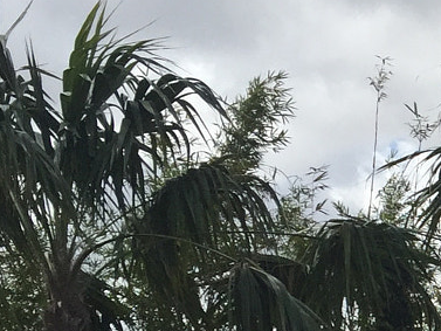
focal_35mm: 123
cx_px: 887
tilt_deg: -1.8
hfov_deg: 13.6
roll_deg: +1.9
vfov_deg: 11.3
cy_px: 582
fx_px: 1567
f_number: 2.2
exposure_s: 1/2475
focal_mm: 4.15
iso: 32
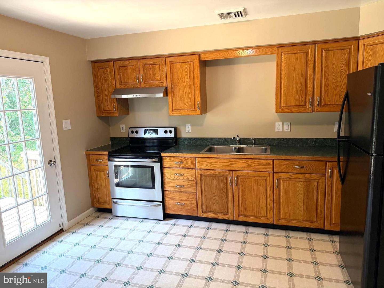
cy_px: 144
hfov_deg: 71.6
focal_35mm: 24
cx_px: 192
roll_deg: +2.3
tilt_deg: -9.6
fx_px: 266
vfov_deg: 56.8
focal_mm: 6.76
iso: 200
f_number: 1.78
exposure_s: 1/187
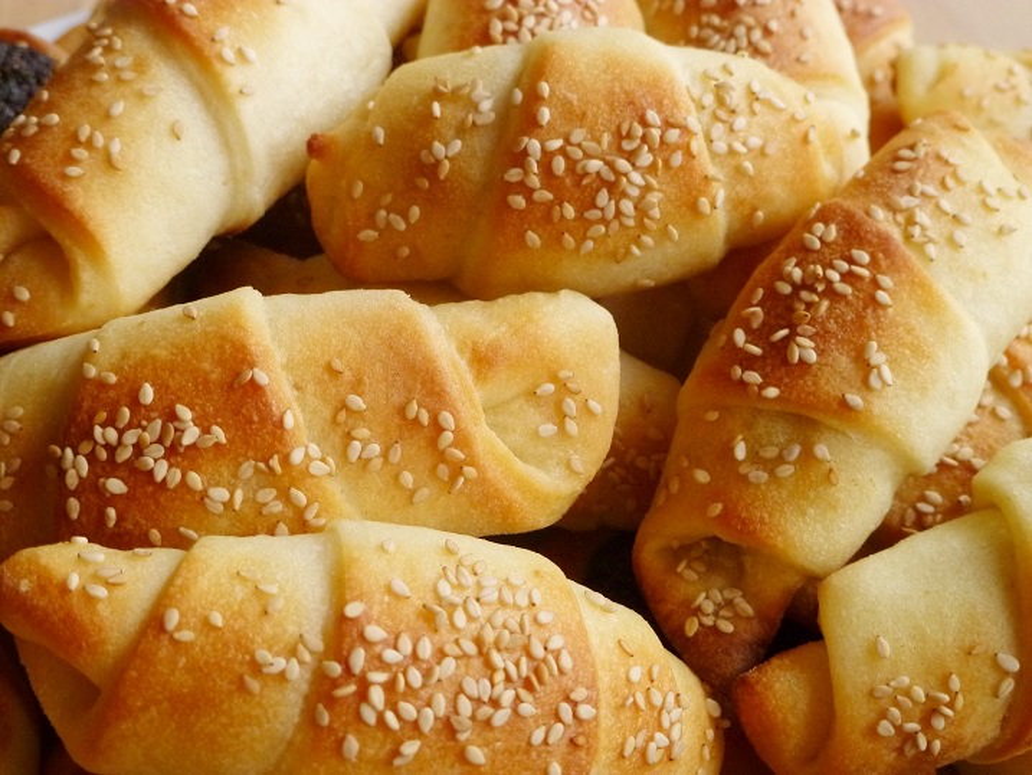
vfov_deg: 24.0
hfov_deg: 31.7
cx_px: 516
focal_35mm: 61
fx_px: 1819
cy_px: 388
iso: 400
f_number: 4.1
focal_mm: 10.9
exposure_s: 1/40
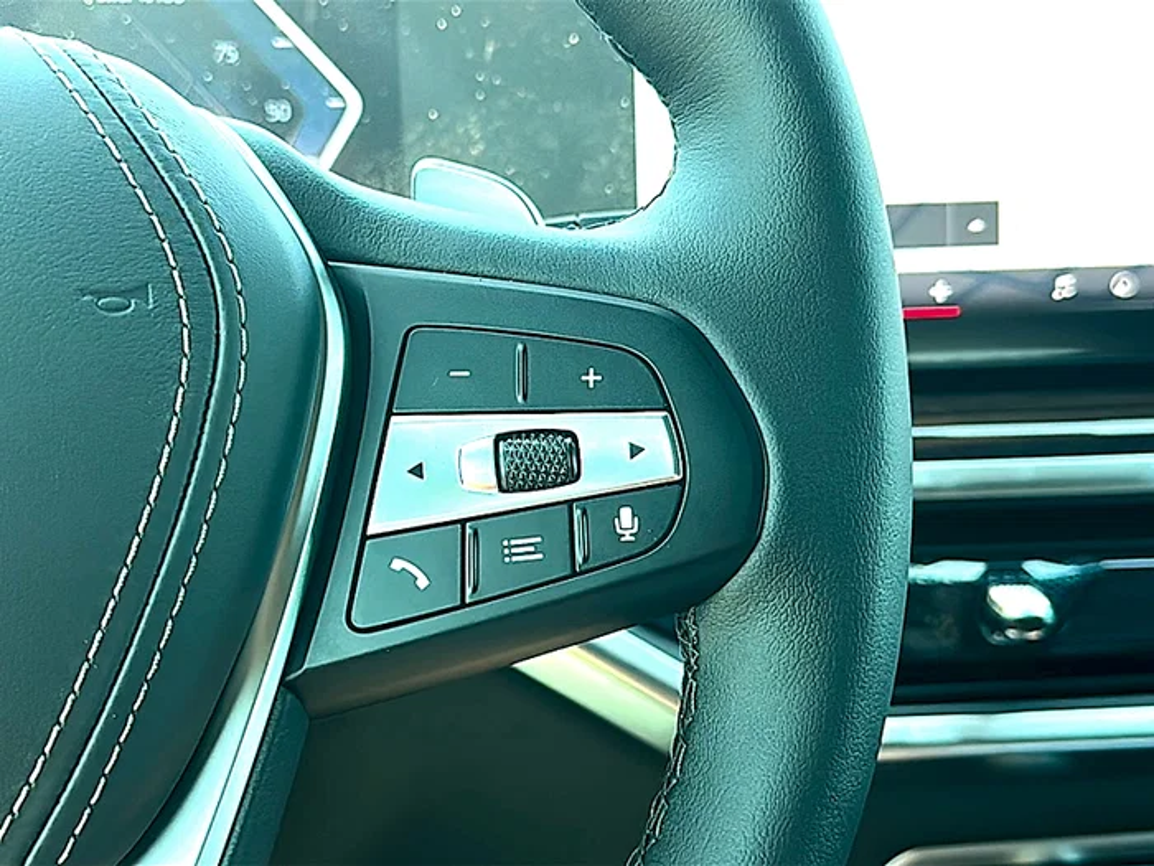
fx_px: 1567
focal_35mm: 47
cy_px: 433
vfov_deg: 30.9
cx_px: 577
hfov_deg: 40.4
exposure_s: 1/230
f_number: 1.78
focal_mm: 6.86
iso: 100
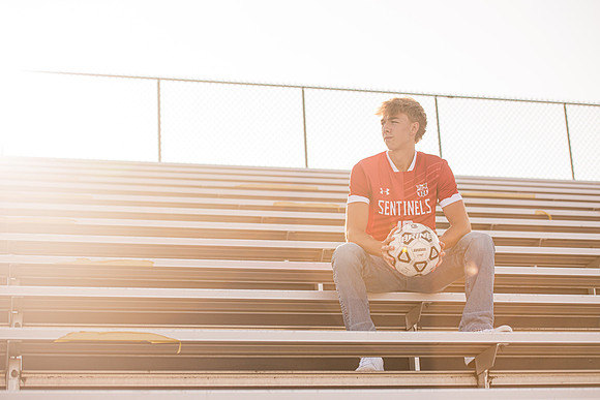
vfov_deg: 18.8
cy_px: 200
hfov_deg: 27.9
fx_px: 1210
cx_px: 306
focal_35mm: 73
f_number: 3.5
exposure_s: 1/1250
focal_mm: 70
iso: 200
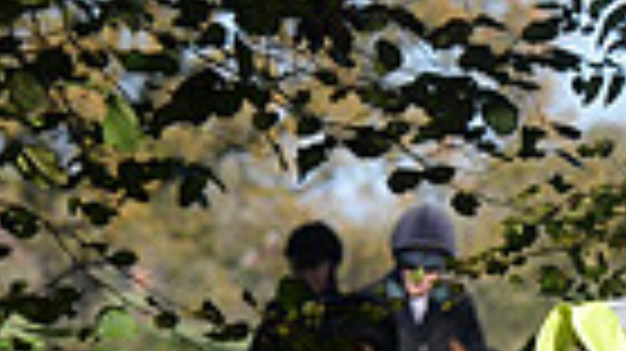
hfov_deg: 4.5
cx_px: 815
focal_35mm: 481
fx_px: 7980
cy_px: 1148
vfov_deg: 2.5
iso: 1000
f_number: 5
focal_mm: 110
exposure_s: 1/2500
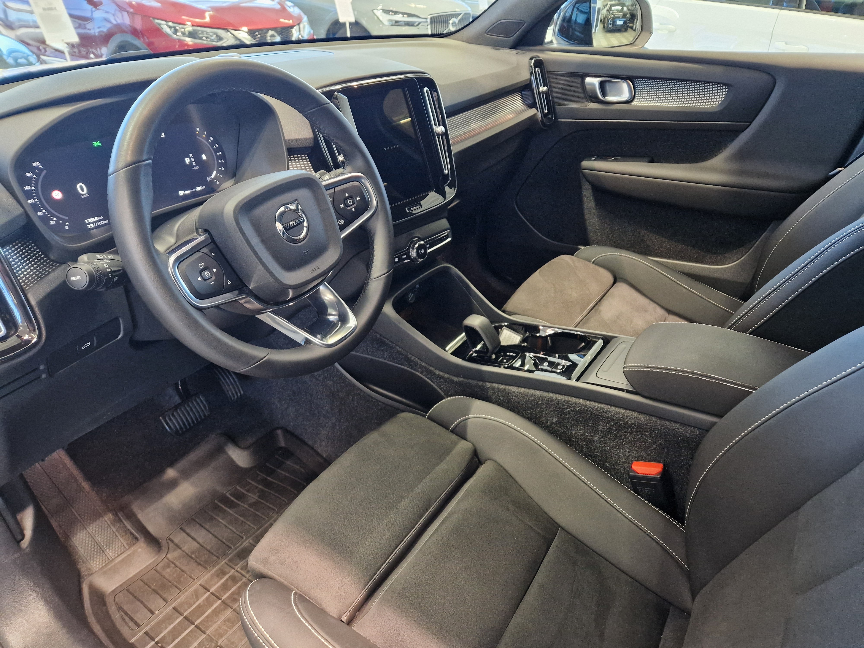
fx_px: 574
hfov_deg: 73.9
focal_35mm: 23
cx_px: 432
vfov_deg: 58.9
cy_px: 324
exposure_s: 1/100
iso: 640
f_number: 1.8
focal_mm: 5.4
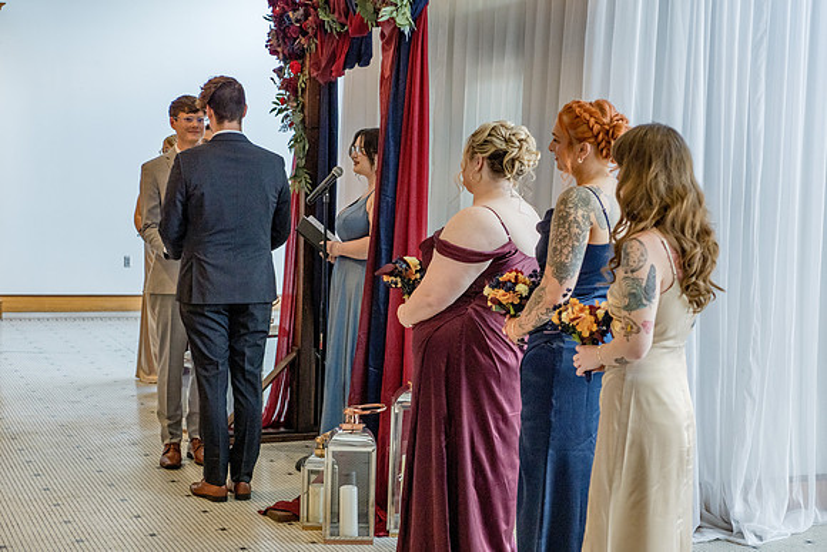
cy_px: 276
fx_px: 1034
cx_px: 414
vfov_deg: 29.9
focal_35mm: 45
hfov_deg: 43.6
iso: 2000
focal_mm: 45
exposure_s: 1/200
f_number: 2.8
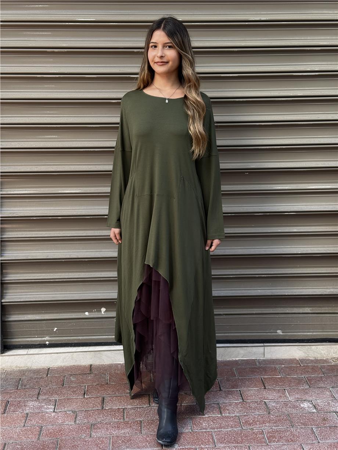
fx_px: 625
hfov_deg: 30.3
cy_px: 225
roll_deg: -0.1
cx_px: 169
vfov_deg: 39.6
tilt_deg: -12.4
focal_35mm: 48
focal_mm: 6.76
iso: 125
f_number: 1.78
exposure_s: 1/213
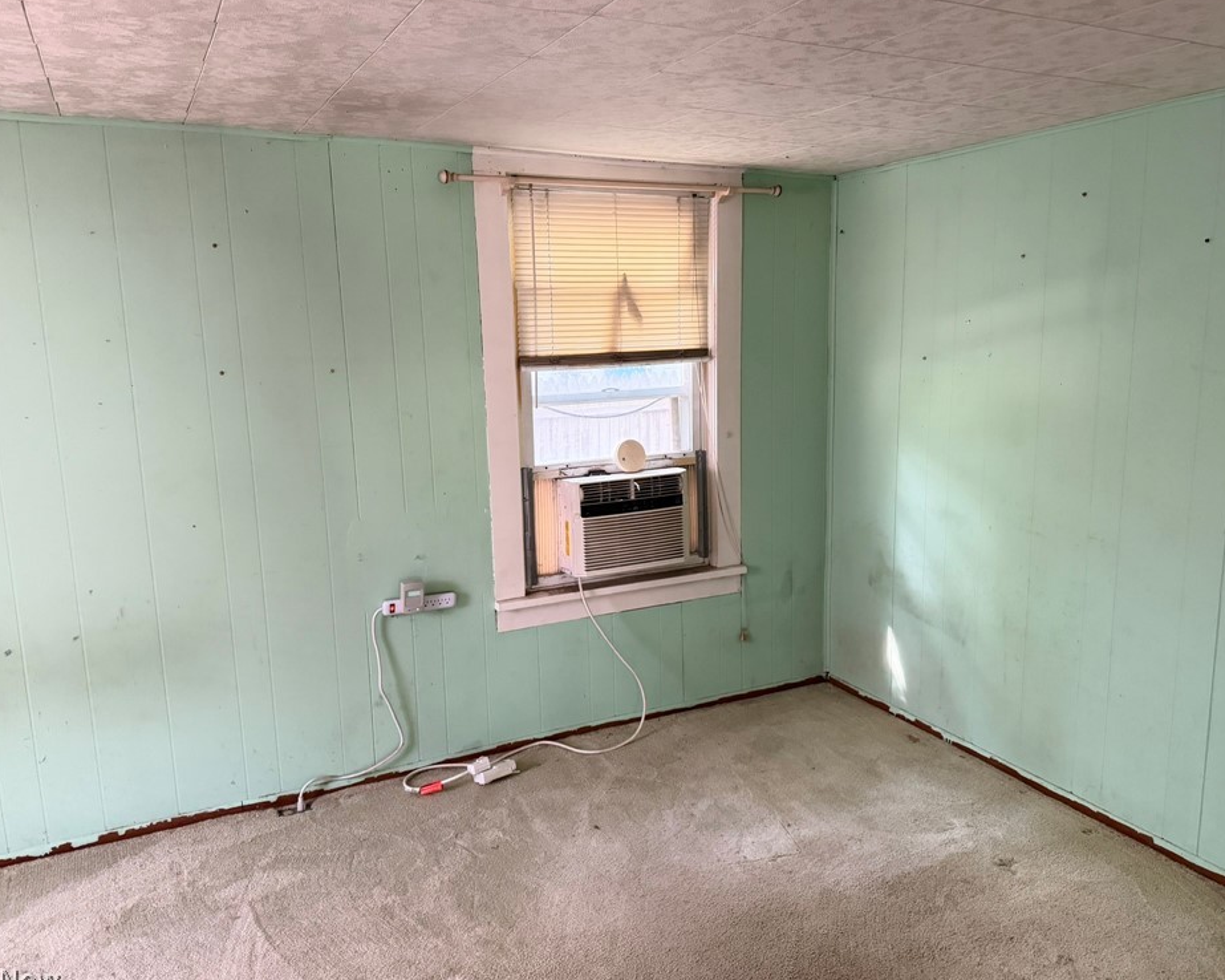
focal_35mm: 26
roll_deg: +1.5
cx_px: 601
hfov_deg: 66.0
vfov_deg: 54.9
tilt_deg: -10.0
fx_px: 942
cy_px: 491
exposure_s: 1/40
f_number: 1.78
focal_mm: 6.76
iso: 640
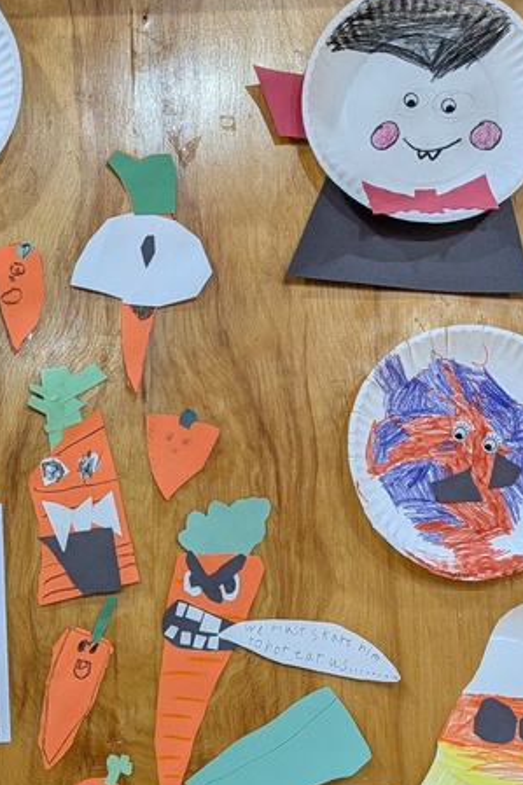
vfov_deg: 32.9
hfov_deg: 22.5
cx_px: -45
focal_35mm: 57
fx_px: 1243
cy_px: 738
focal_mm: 6.9
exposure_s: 1/30
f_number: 1.68
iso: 41
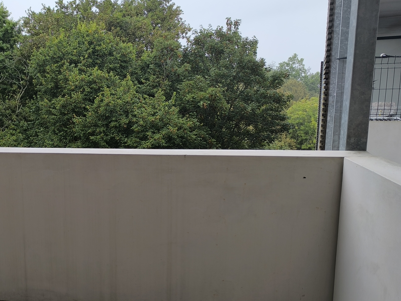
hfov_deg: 49.2
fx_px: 417
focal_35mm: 36
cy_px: 168
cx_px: 97
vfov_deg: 39.6
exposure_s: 1/100
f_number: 1.65
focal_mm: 6.14
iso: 80
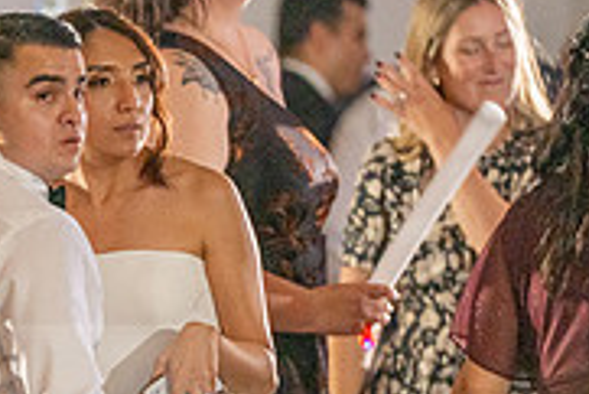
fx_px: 10512
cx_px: -68
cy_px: 402
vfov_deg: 2.1
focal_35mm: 642
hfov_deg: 3.2
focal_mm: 200
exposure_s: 1/200
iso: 1600
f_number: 2.8
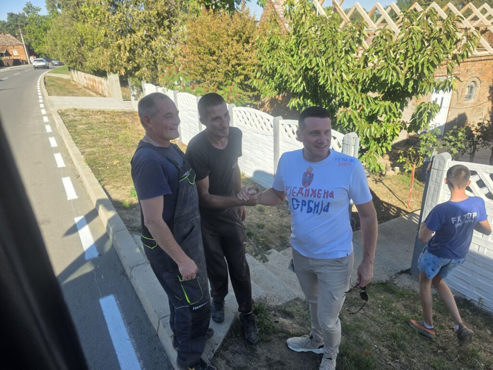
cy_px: 185
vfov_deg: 58.9
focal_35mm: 23
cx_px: 246
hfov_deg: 73.9
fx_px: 328
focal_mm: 6.3
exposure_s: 1/3345
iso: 80
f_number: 1.7
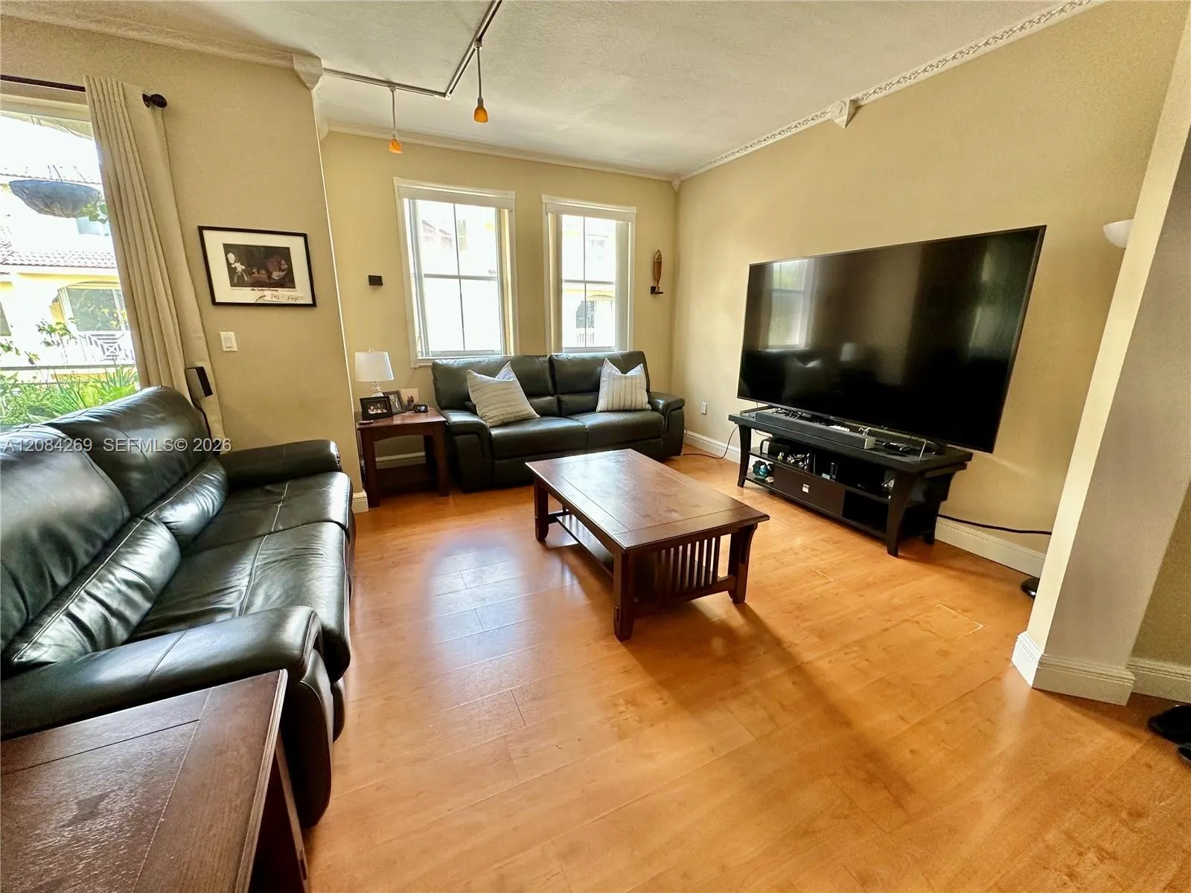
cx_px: 596
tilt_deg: -15.5
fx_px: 482
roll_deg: -0.7
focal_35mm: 14
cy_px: 446
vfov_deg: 85.7
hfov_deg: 102.1
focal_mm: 2.22
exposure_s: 1/60
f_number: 2.2
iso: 160
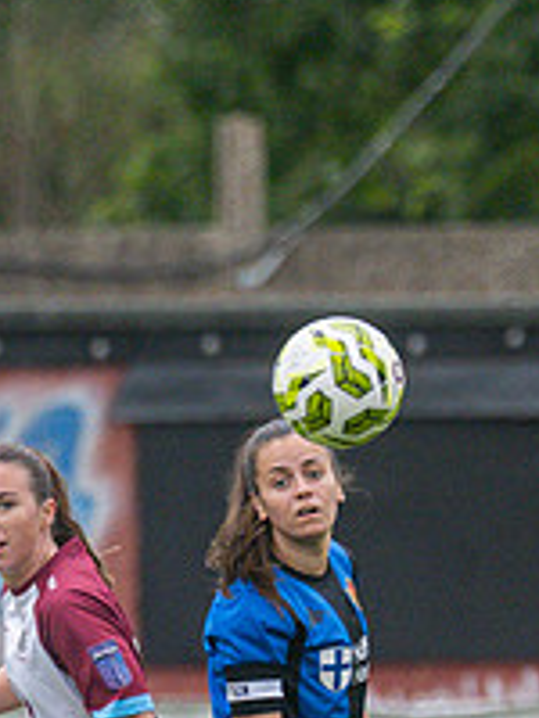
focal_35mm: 1882
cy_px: 671
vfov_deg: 1.1
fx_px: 39072
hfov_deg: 0.8
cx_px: 113
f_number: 4
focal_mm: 300
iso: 800
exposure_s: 1/1250
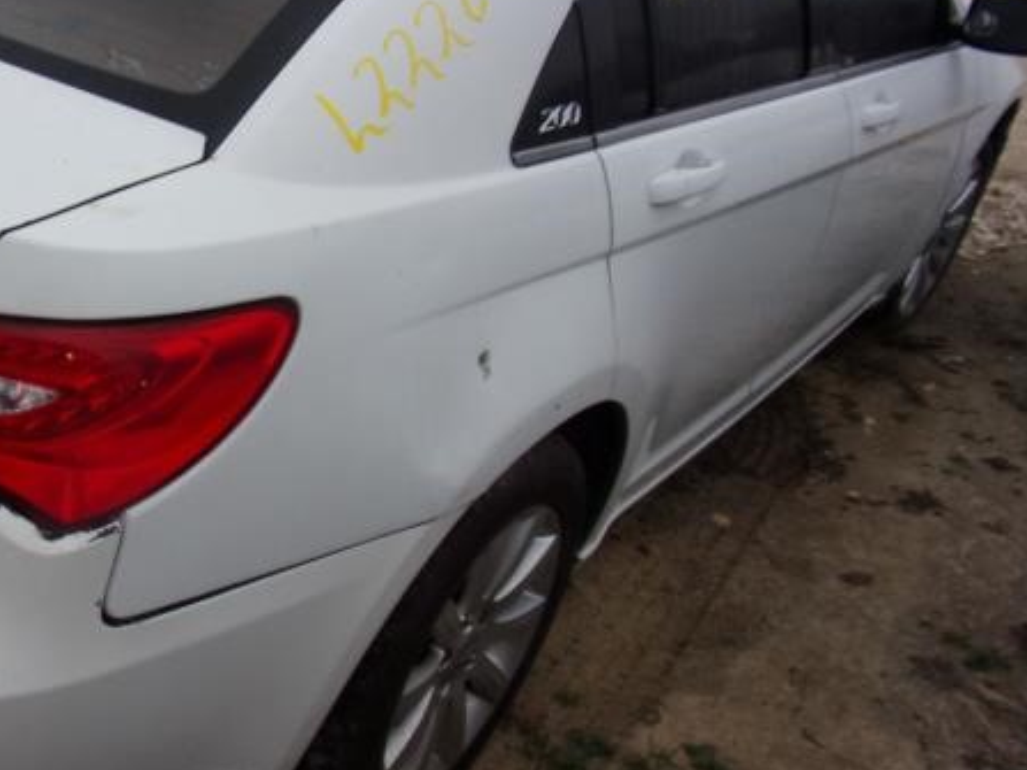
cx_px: 163
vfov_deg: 33.5
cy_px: 329
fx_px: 1275
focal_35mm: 43
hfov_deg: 41.4
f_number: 3.3
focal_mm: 4.3
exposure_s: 1/45
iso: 80
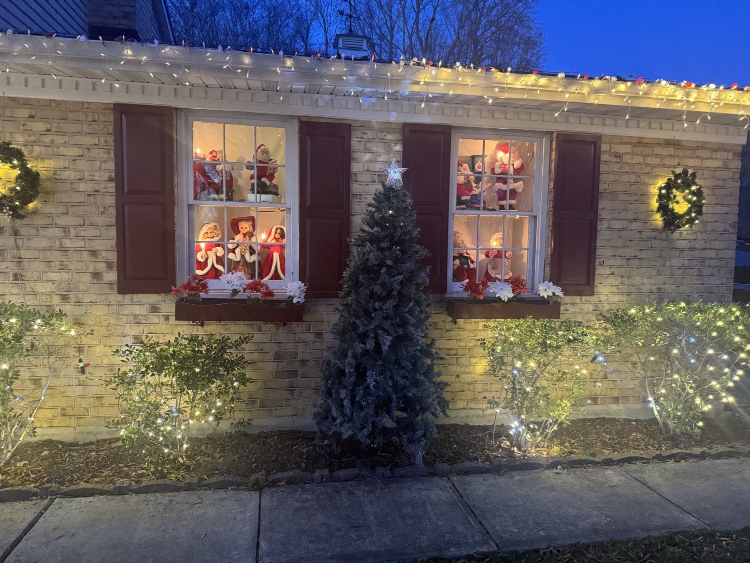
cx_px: 375
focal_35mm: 24
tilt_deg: -4.7
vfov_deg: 56.8
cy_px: 282
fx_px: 520
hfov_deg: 71.6
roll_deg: -1.4
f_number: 1.78
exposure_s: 1/40
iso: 640
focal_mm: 6.76
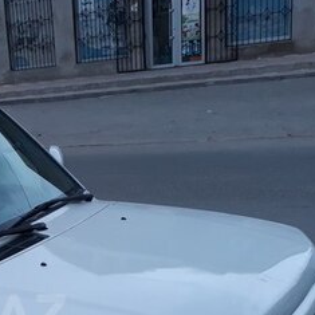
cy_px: 314
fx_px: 690
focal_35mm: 67
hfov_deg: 23.4
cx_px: -71
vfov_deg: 24.6
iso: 40
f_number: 1.9
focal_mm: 3.6
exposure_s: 1/33
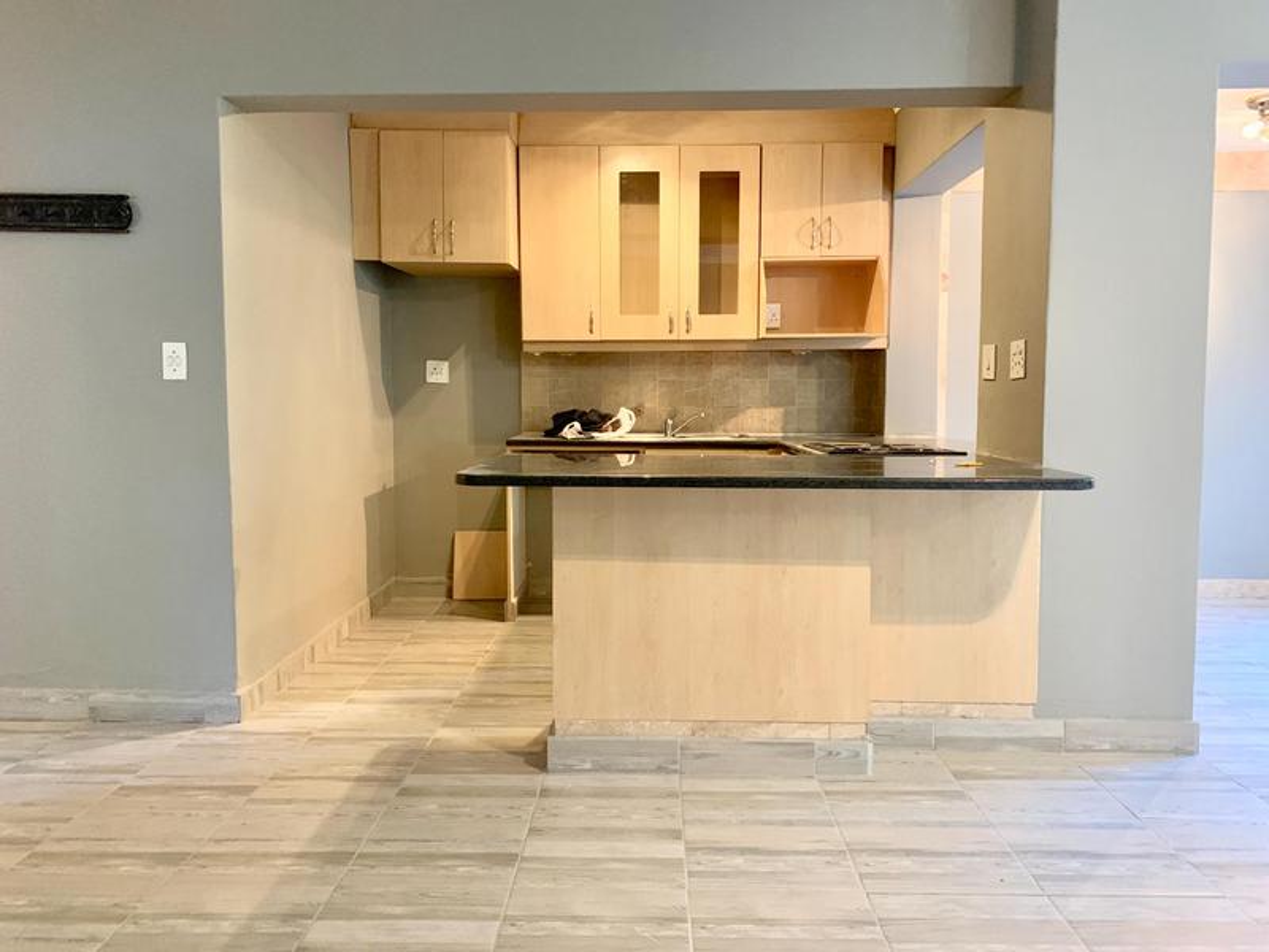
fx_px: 953
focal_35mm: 26
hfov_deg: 67.3
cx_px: 634
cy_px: 476
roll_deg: +0.3
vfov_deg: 53.1
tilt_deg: -4.6
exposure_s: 1/25
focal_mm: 4.25
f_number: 1.8
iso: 400
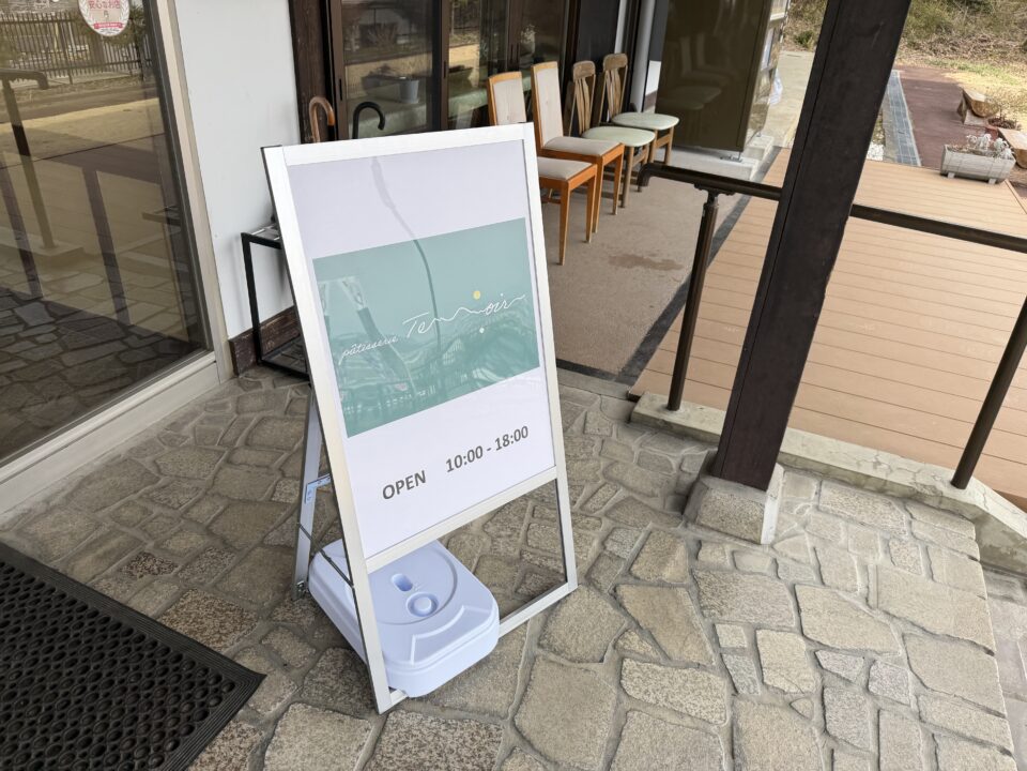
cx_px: 514
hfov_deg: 71.6
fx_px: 712
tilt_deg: -34.4
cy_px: 386
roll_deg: +0.1
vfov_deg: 56.8
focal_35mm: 24
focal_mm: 6.76
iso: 80
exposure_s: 1/772
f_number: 1.78
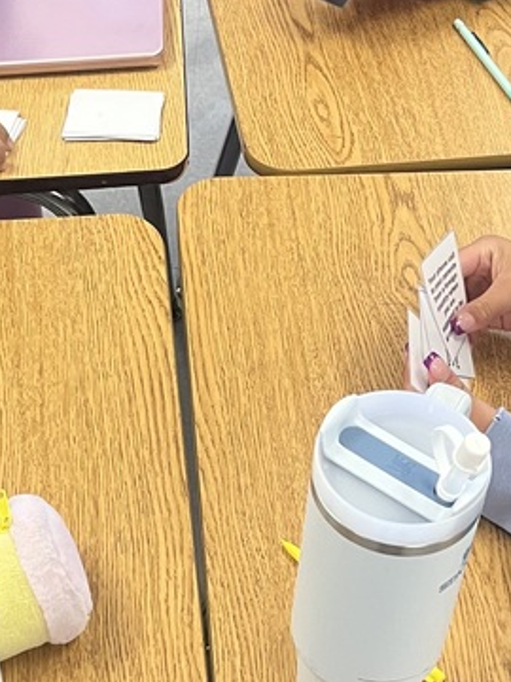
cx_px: 189
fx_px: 1457
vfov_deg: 26.3
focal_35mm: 74
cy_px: 396
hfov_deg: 19.9
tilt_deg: -48.2
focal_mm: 5.1
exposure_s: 1/60
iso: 200
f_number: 1.6
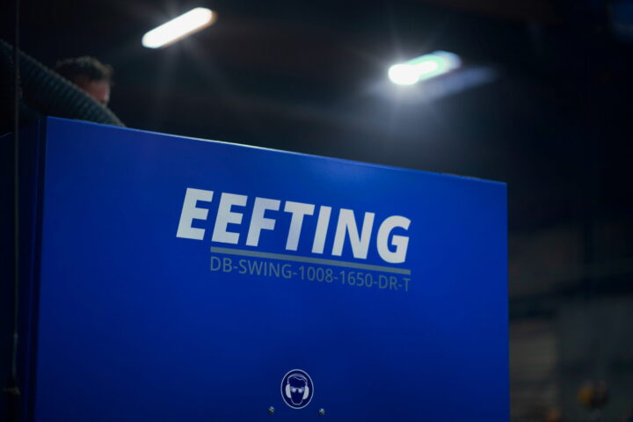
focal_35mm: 85
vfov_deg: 16.1
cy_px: 211
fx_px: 1494
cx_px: 316
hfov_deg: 23.9
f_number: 1.4
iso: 500
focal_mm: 85
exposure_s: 1/160
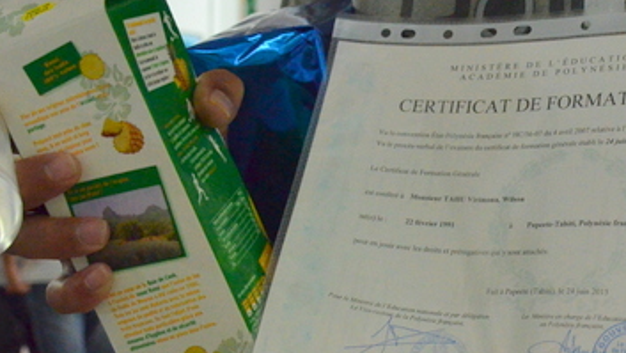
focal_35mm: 71
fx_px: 1179
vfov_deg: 17.0
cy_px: 131
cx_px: 504
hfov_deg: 29.1
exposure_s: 1/100
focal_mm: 20
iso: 4000
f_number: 5
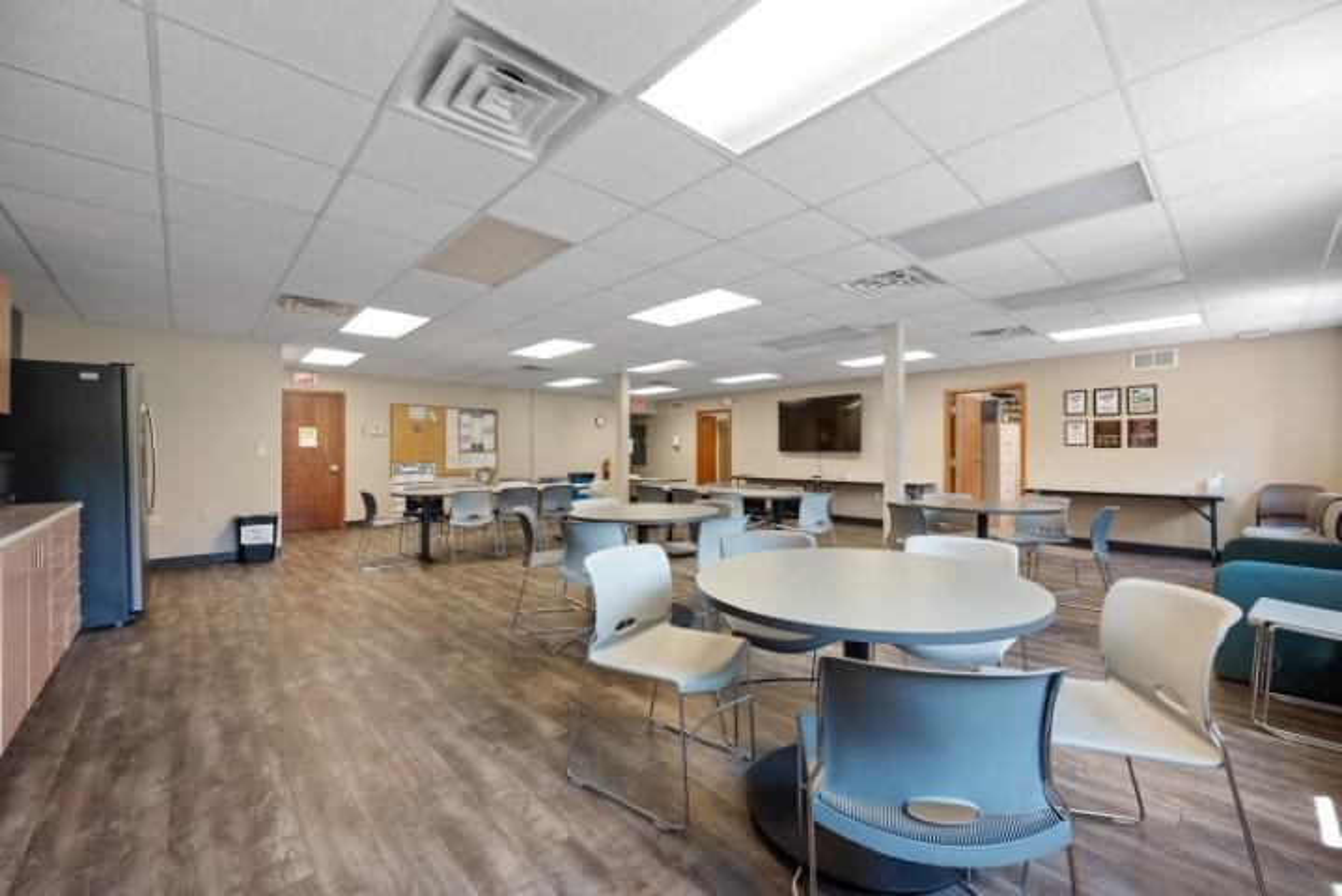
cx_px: 671
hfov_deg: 104.2
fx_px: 522
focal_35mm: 14
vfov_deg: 81.3
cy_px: 448
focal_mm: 14
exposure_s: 1/20
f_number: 6.3
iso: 400
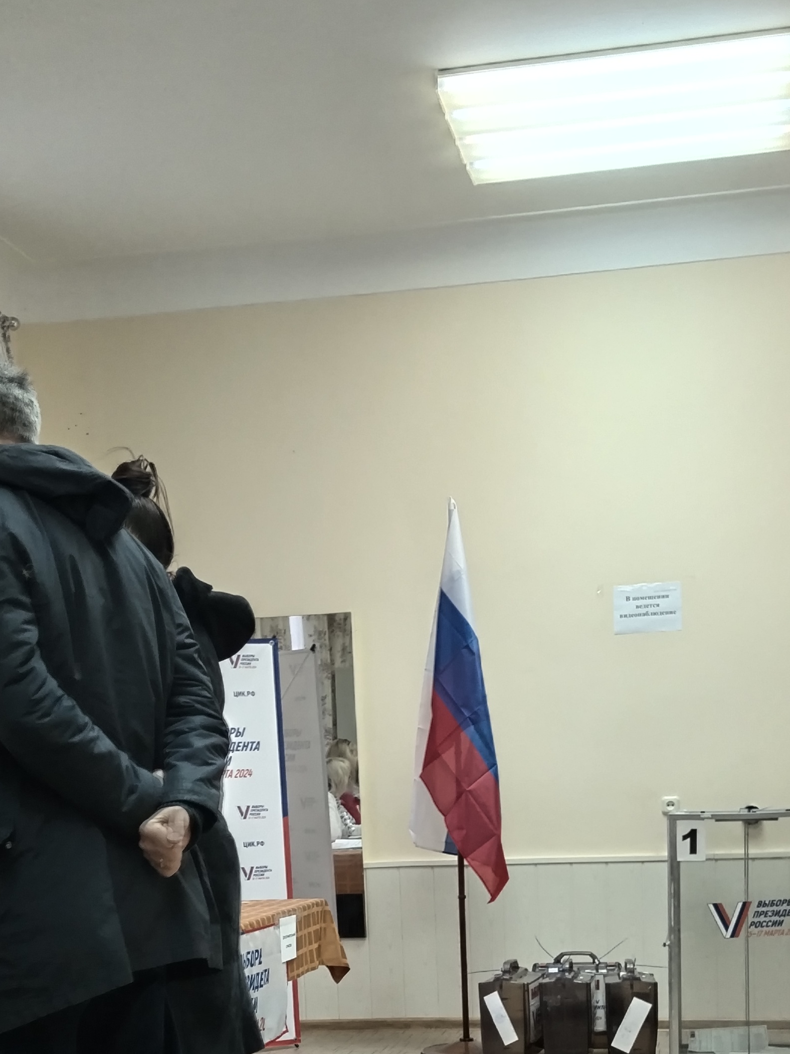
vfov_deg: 32.2
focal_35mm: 57
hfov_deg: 25.6
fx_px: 1735
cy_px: 938
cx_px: 367
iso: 389
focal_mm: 4.75
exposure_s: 1/50
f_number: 1.8
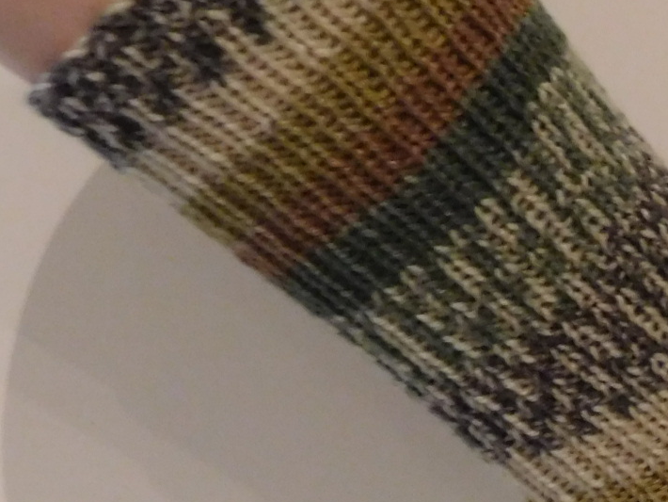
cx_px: 676
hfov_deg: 23.3
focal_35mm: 80
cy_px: 685
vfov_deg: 17.1
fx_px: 1544
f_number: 3.4
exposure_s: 1/8
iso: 560
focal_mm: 4.5
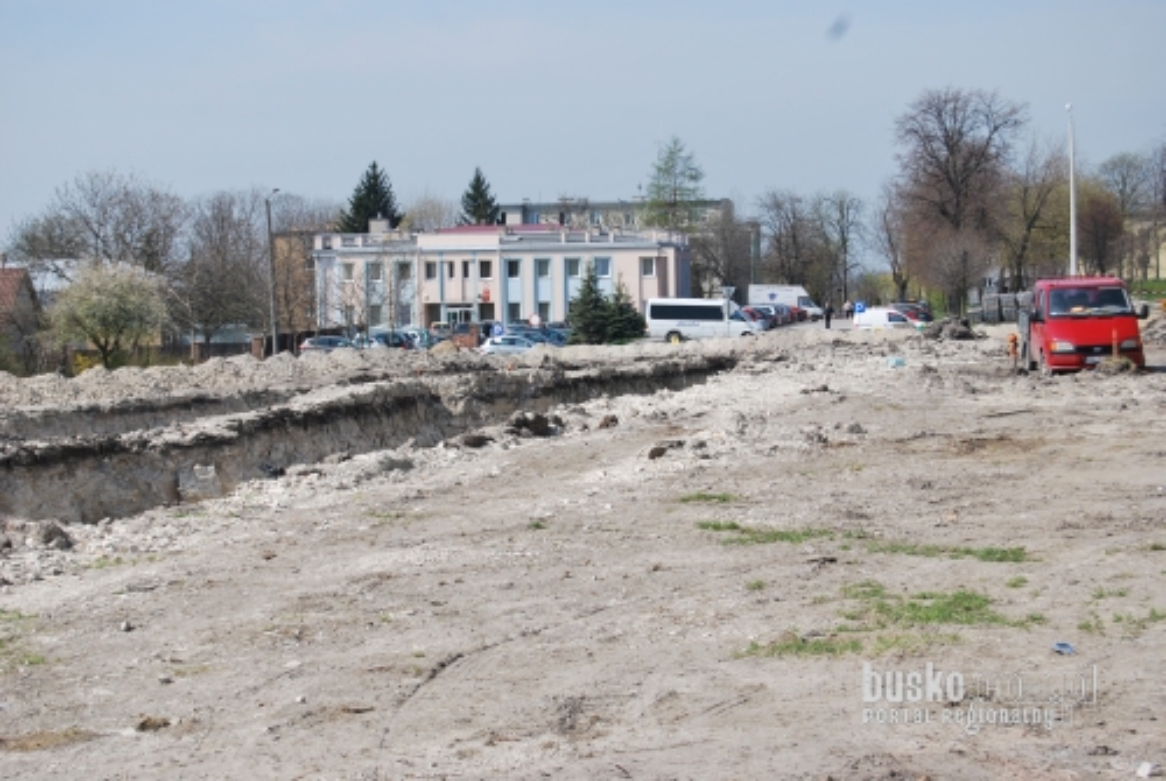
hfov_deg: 26.0
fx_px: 2530
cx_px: 583
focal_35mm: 78
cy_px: 390
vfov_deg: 17.6
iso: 100
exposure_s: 1/250
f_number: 8
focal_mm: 52
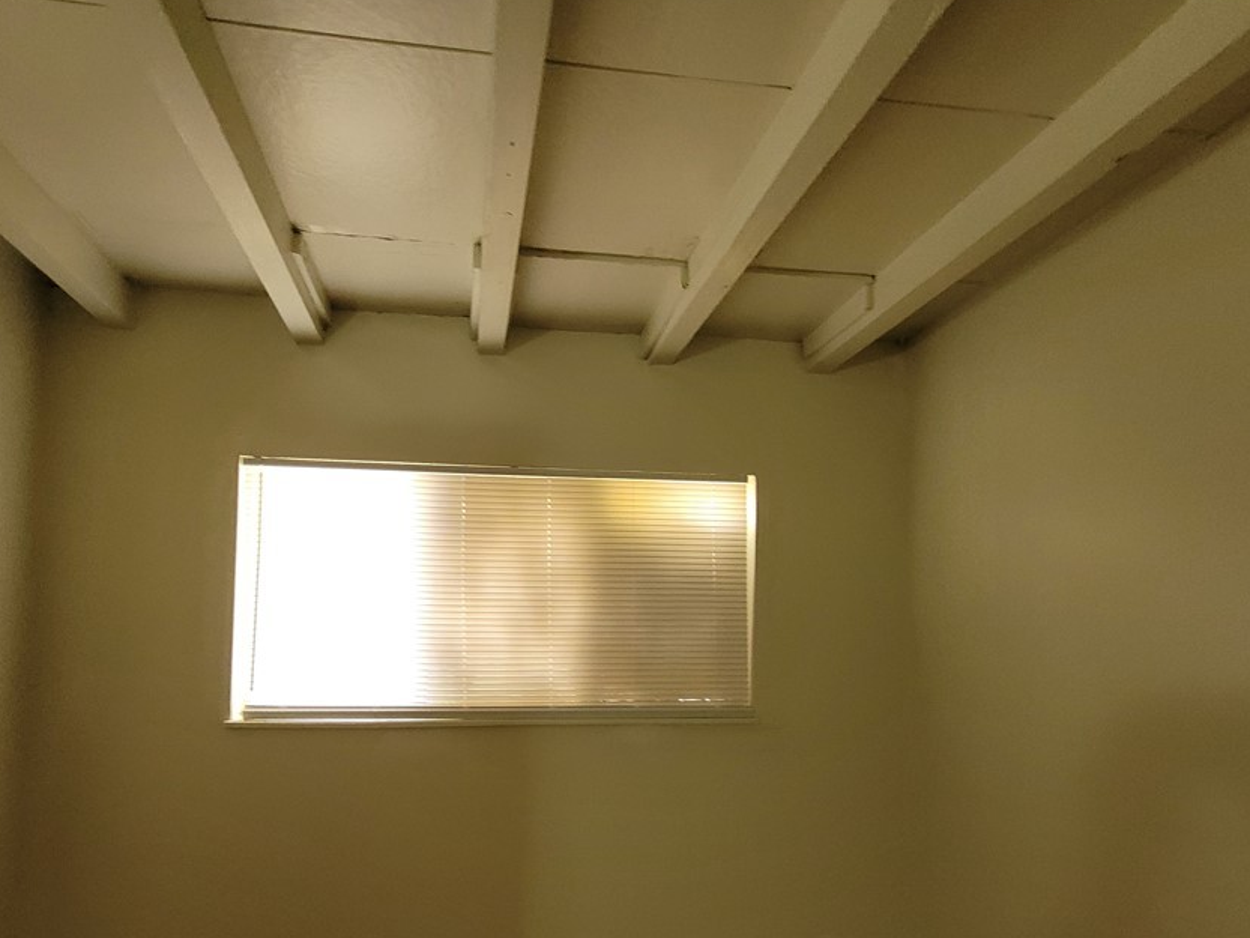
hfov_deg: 94.0
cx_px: 542
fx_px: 578
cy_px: 556
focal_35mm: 16
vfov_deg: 77.3
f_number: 2.2
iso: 400
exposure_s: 1/60
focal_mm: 2.2
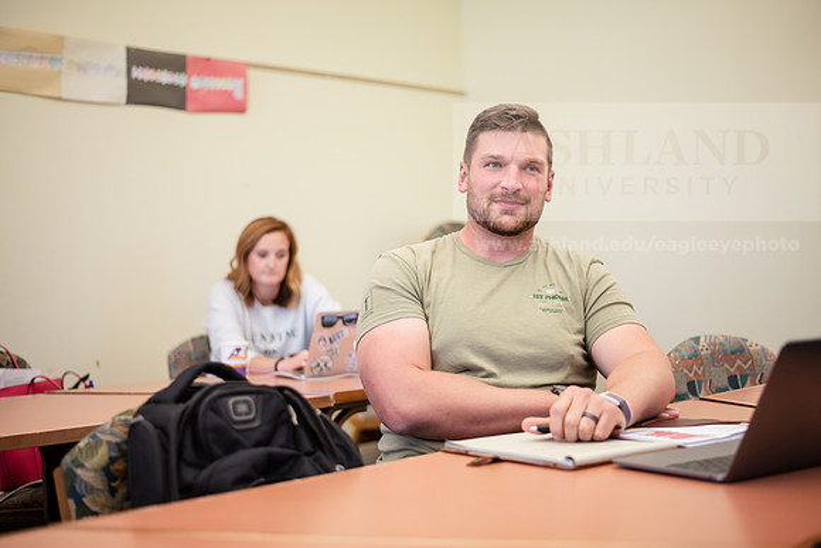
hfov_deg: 39.6
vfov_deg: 27.0
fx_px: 1140
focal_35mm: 50
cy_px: 274
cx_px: 410
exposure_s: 1/200
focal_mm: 50
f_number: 1.8
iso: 800
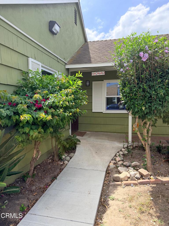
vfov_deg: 71.6
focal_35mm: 24
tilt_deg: -4.4
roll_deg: +0.1
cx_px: 84
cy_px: 113
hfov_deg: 56.8
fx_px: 156
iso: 100
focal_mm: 6.76
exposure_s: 1/3021
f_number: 1.78
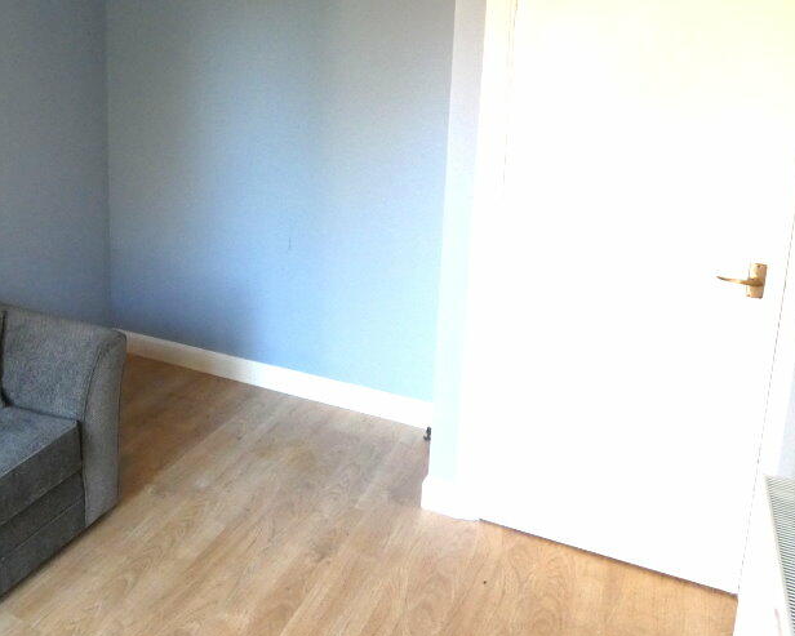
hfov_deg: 55.0
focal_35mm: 31
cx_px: 217
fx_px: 730
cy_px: 195
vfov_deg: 46.1
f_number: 2.8
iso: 500
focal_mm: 3.6
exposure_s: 1/60
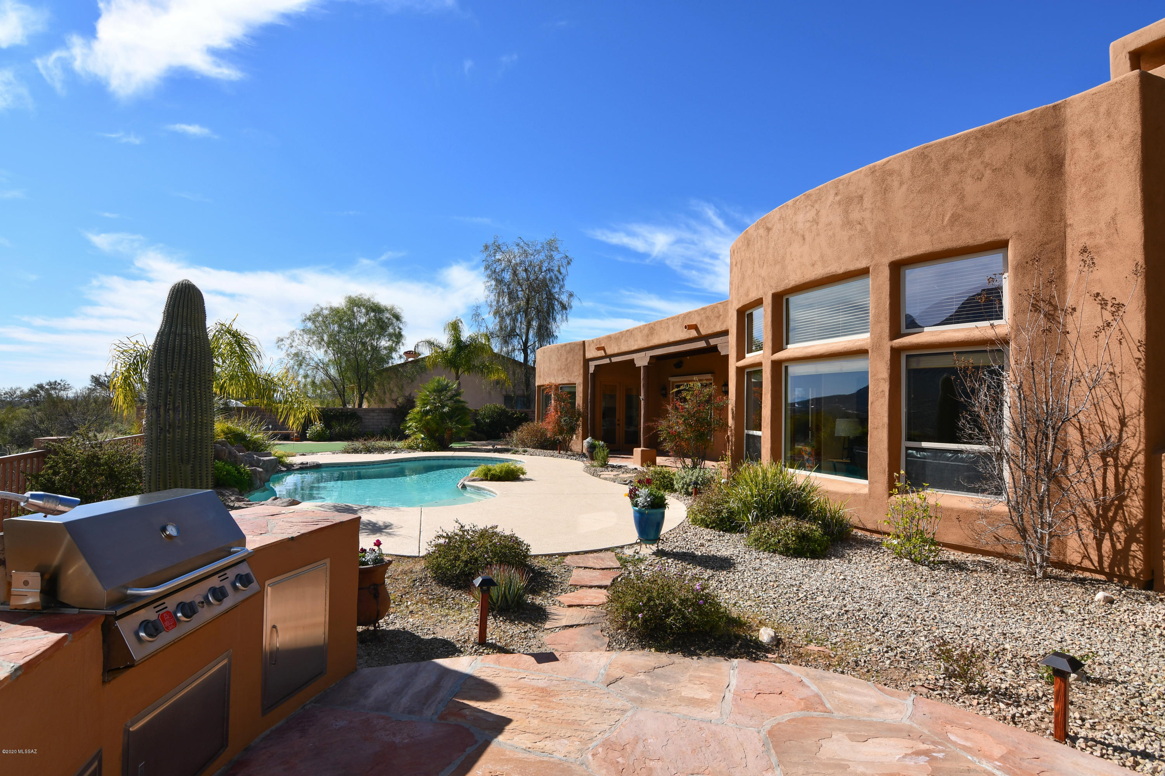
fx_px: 518
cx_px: 582
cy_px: 388
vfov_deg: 73.7
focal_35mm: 16
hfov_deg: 96.7
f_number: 11
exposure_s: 1/250
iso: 100
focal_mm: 11
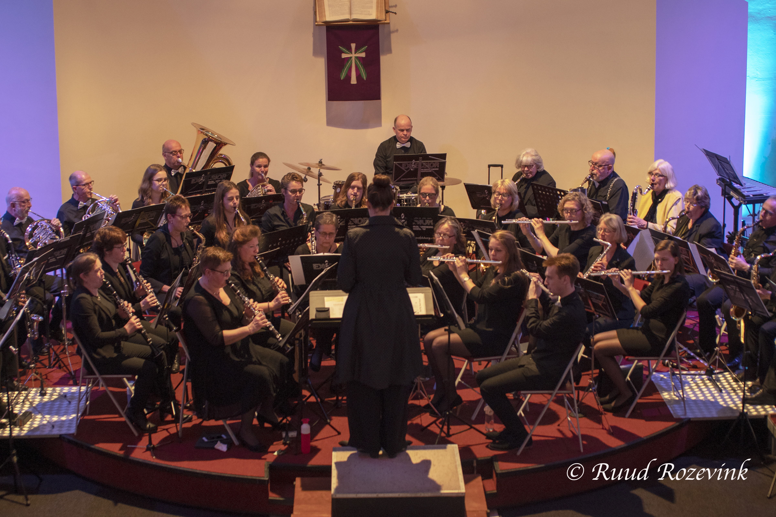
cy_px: 258
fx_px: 1638
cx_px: 388
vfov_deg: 17.9
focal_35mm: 76
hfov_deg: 26.7
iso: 800
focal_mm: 50
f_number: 3.5
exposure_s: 1/60
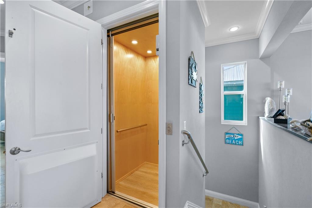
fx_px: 139
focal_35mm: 16
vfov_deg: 73.7
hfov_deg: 96.8
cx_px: 156
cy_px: 104
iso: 400
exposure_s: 1/50
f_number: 8
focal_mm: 16
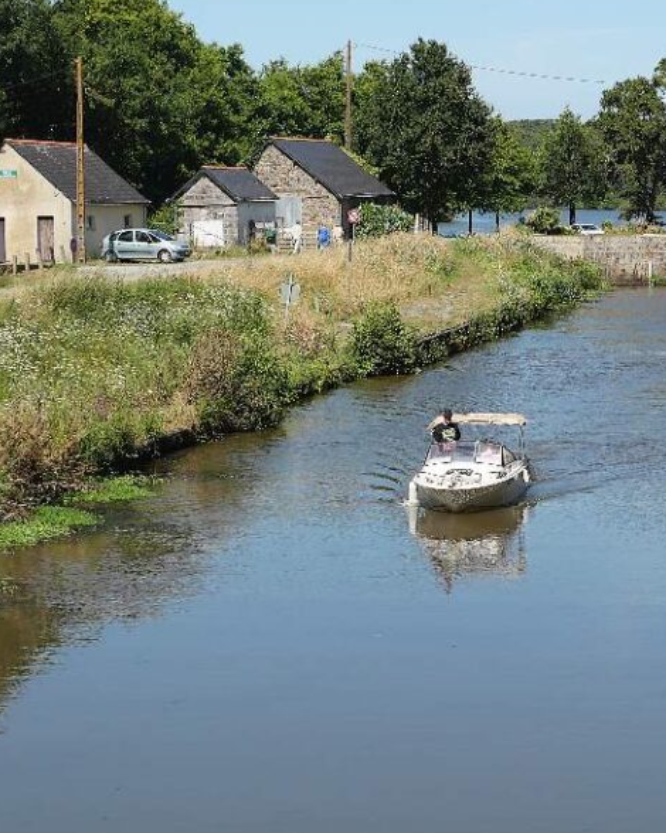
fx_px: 2095
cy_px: 299
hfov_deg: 17.8
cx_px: 605
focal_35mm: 85
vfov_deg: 22.4
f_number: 4.5
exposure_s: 1/1300
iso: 200
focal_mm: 25
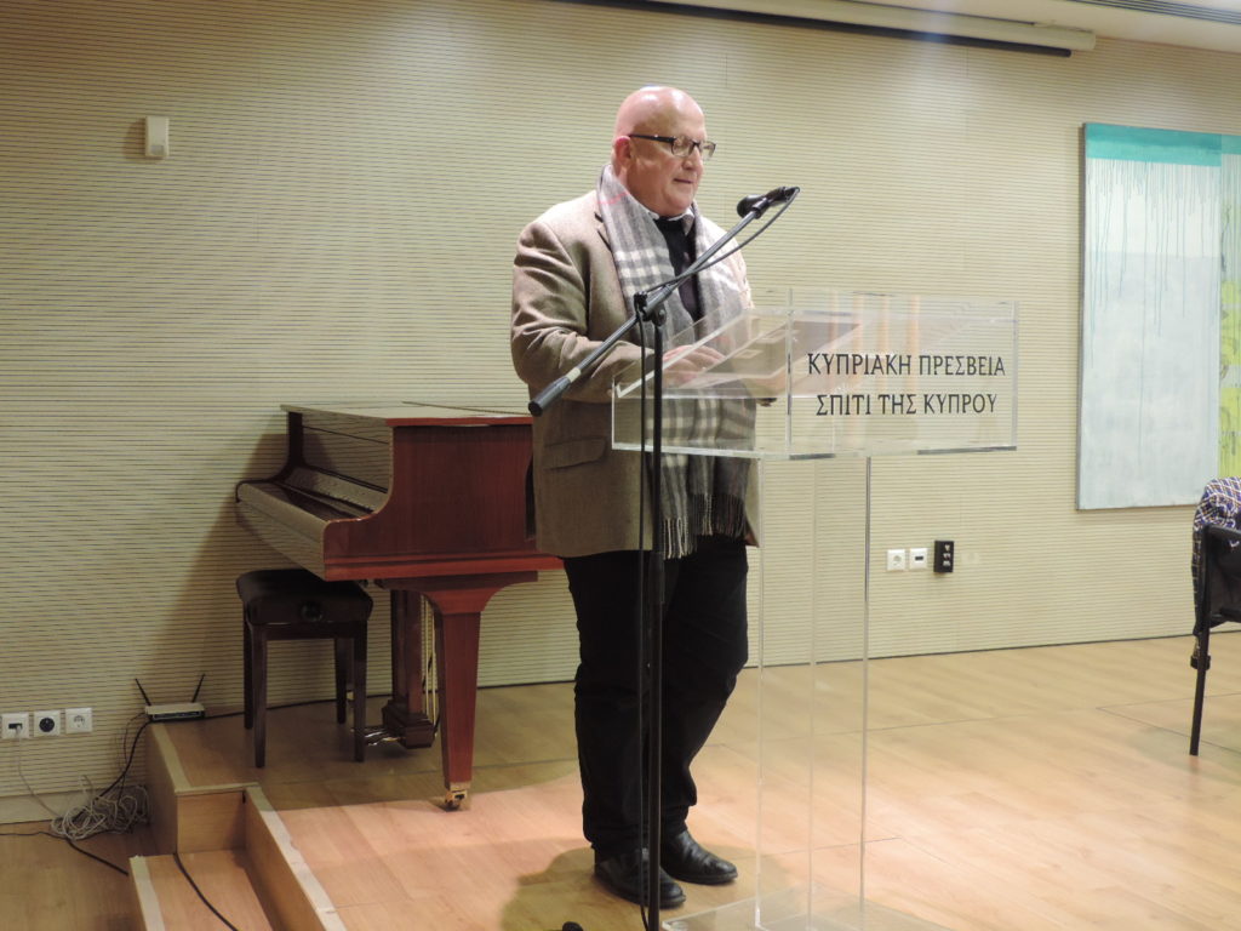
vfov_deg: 33.6
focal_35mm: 43
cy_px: 466
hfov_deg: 43.9
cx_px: 620
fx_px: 1542
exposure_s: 1/20
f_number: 3.4
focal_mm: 7.6
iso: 400
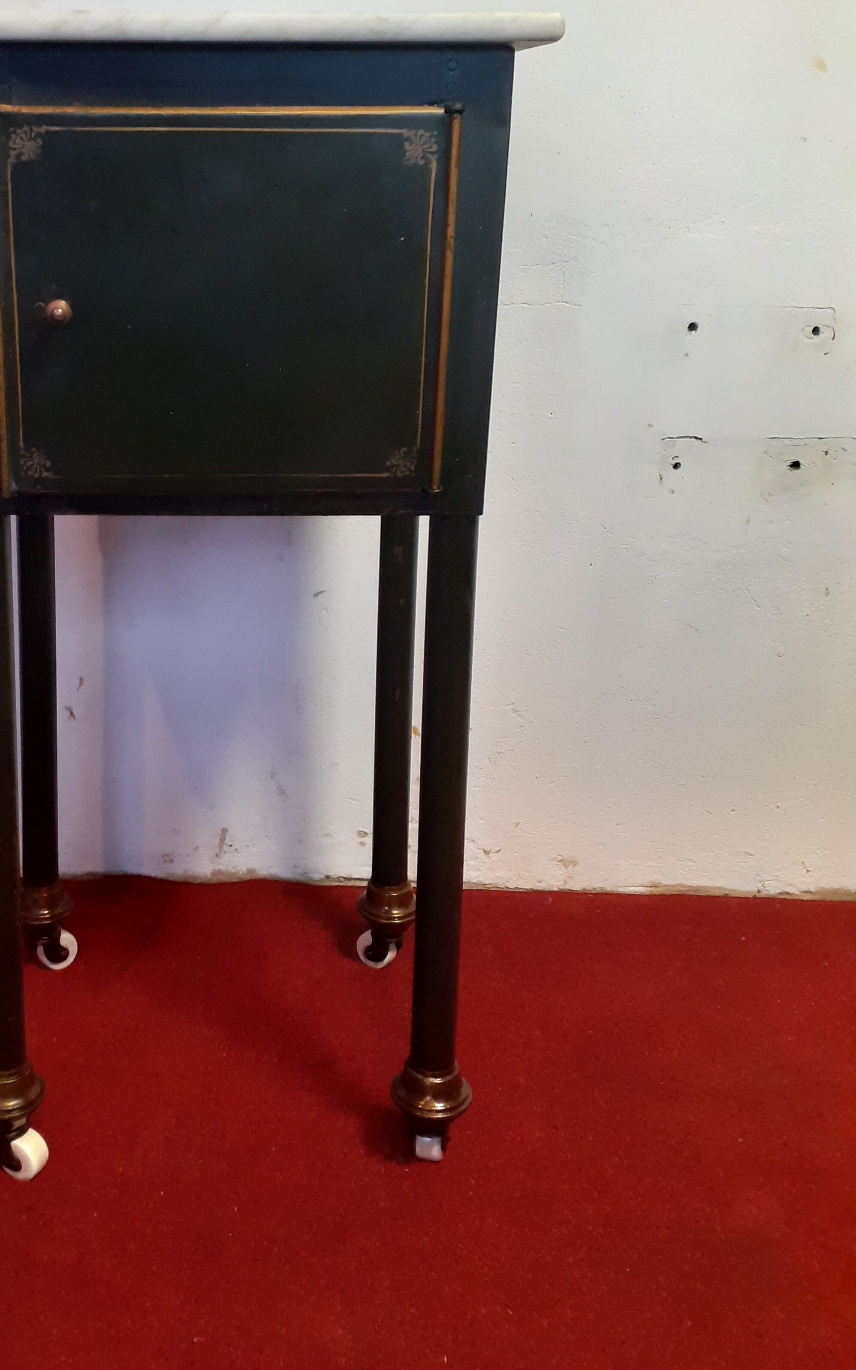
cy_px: 555
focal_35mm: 37
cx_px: 194
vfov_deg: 52.4
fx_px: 1381
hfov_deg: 33.6
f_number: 1.9
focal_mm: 3.6
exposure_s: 1/33
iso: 200
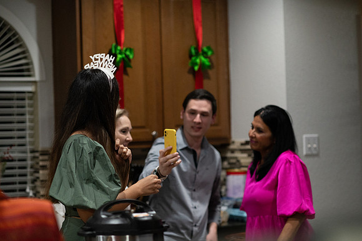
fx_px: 854
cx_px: 181
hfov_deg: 23.9
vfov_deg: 16.1
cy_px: 120
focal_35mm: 85
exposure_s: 1/640
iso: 6400
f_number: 2.2
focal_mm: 85
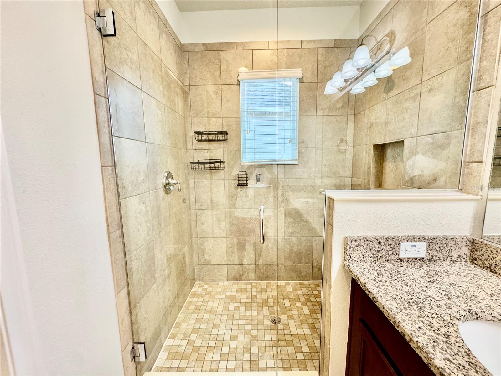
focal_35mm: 14
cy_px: 188
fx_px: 203
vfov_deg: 85.7
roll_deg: +0.9
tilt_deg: -7.3
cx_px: 250
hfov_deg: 102.1
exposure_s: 1/120
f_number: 2.2
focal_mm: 2.22
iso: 250
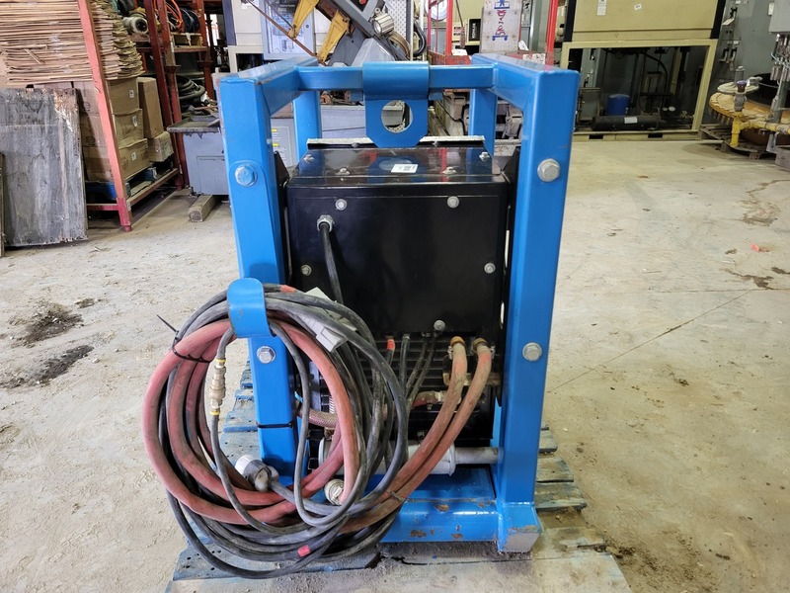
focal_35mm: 26
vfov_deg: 53.1
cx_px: 395
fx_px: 593
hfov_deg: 67.3
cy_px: 296
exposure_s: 1/40
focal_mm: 5.4
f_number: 1.8
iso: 500
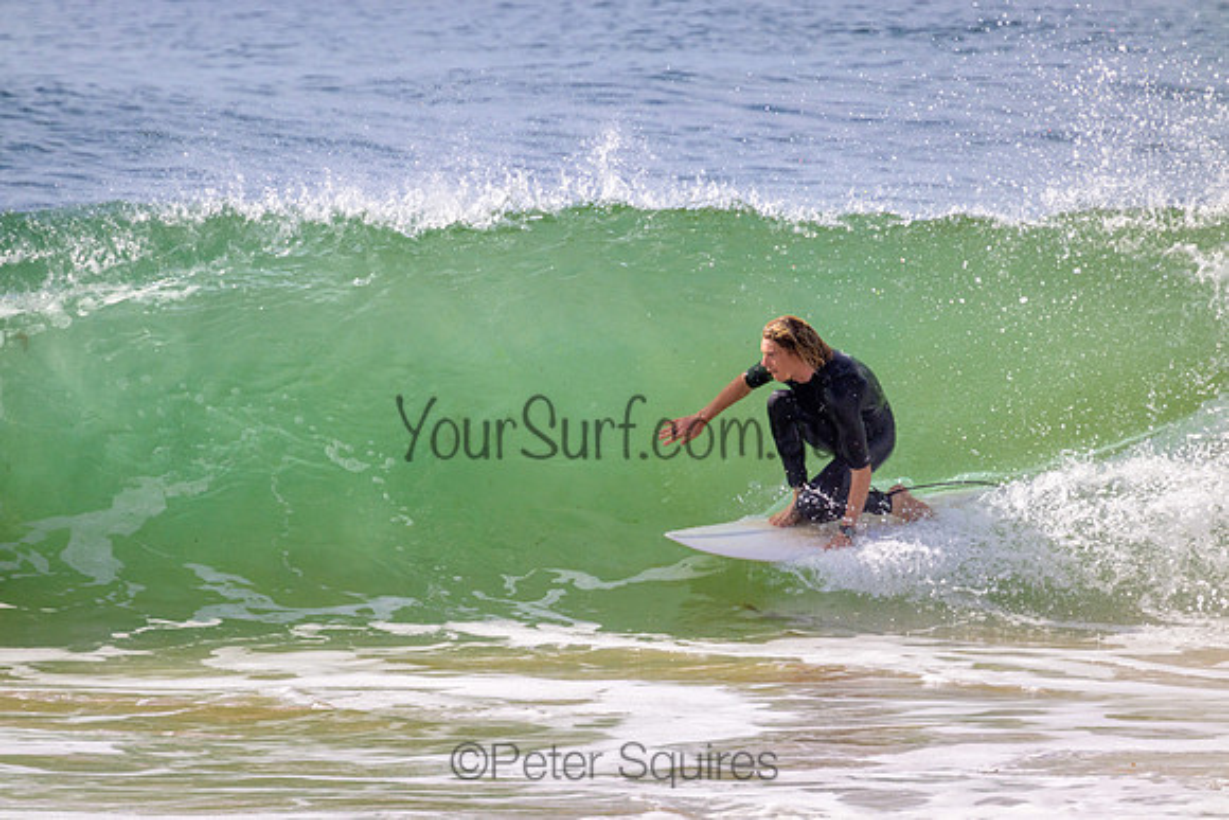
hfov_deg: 2.6
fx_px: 27316
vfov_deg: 1.7
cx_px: 614
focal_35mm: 800
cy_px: 410
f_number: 11
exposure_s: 1/2000
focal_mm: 800
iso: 800
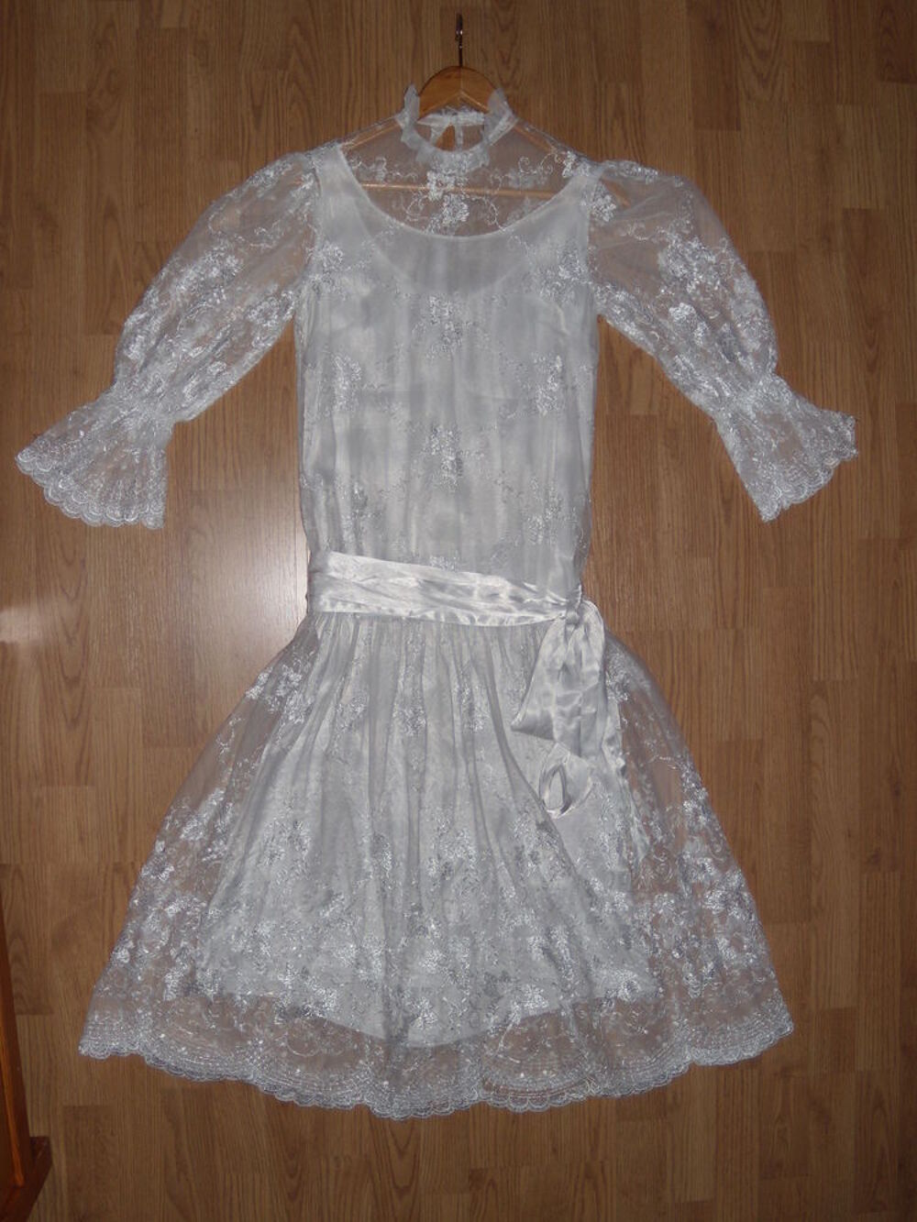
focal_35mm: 36
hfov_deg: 39.7
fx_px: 1271
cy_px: 611
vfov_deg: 51.4
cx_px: 458
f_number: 3.6
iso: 80
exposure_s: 1/30
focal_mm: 6.4
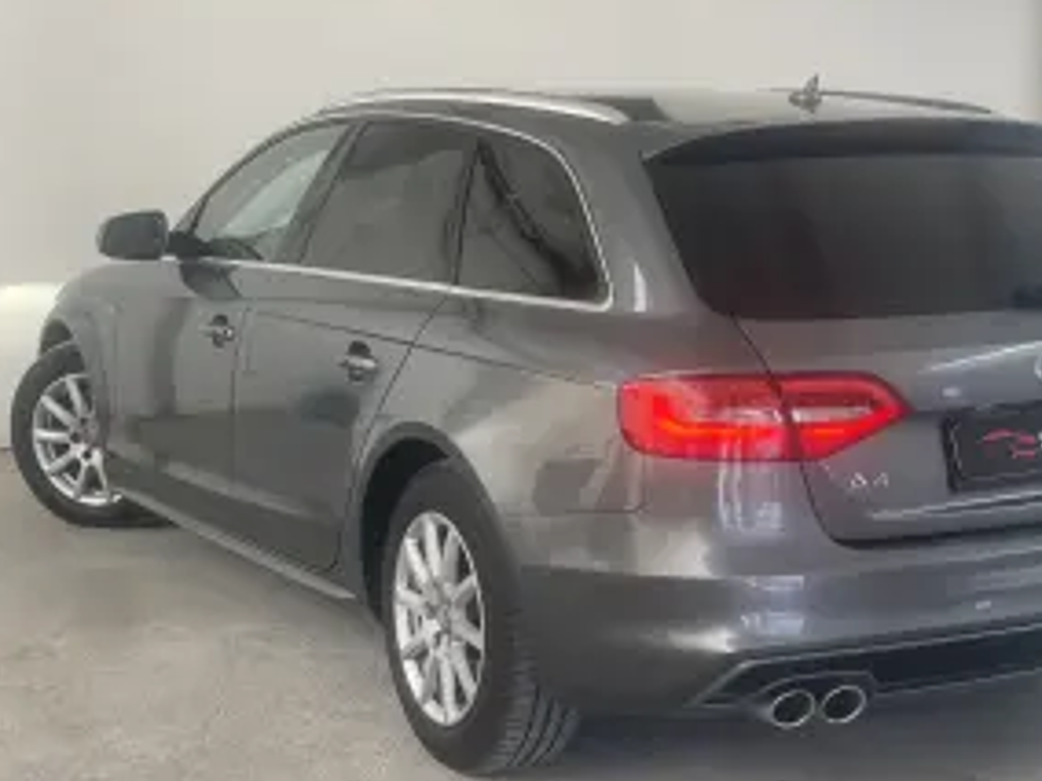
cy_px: 337
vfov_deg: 22.2
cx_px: 638
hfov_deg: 29.3
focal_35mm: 66
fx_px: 1987
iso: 32
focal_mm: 6
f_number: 2
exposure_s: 1/122
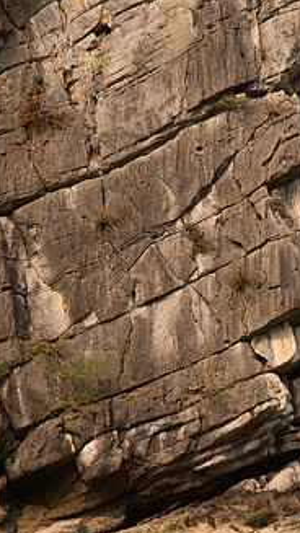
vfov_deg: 11.0
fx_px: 2757
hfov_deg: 6.2
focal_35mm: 195
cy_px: 260
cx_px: 375
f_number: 8
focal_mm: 105
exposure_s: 1/1000
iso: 400
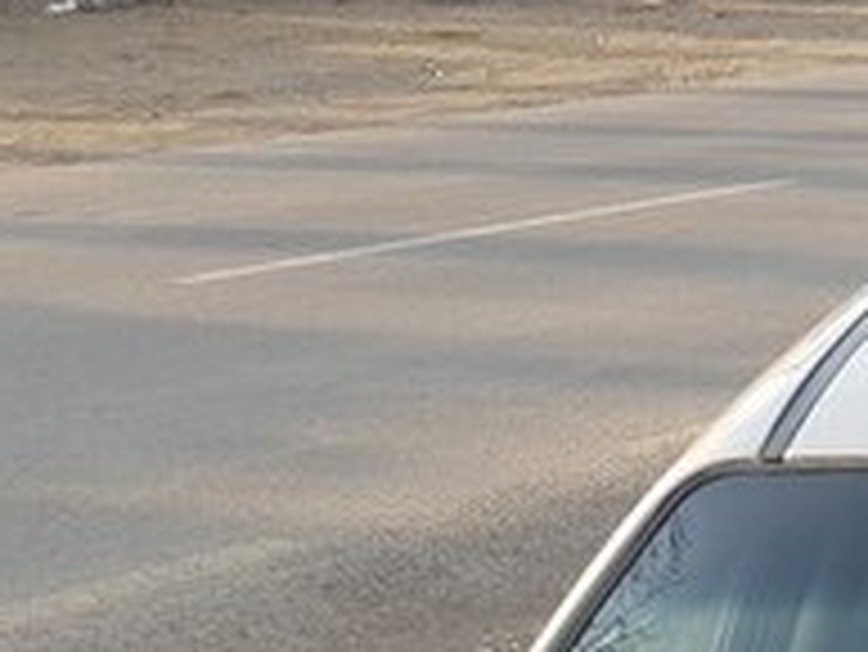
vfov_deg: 15.4
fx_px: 2233
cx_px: 1462
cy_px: 956
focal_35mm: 89
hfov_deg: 18.3
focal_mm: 4.2
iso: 40
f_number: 1.7
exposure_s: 1/222
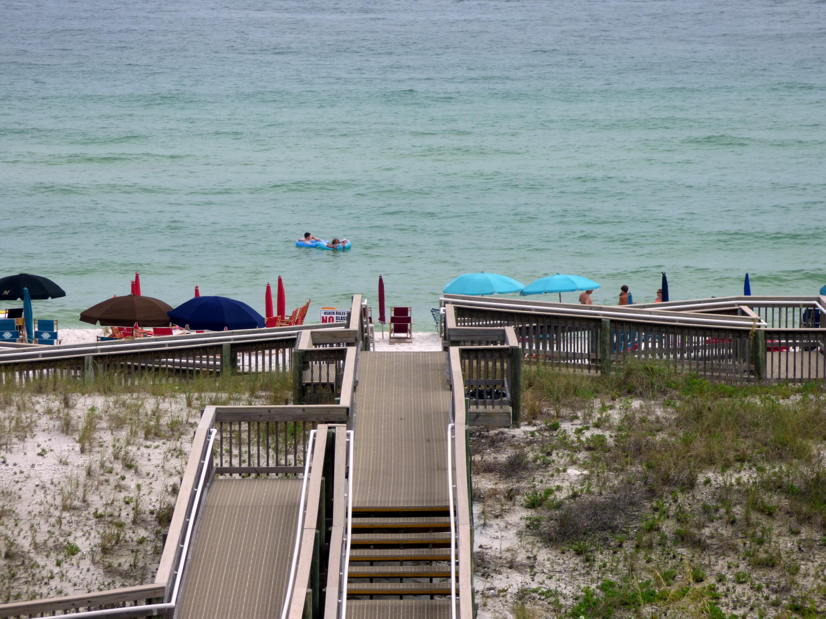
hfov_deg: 14.3
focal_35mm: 138
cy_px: 310
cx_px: 413
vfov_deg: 10.7
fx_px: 3293
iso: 100
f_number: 5.3
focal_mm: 24.7
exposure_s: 1/640
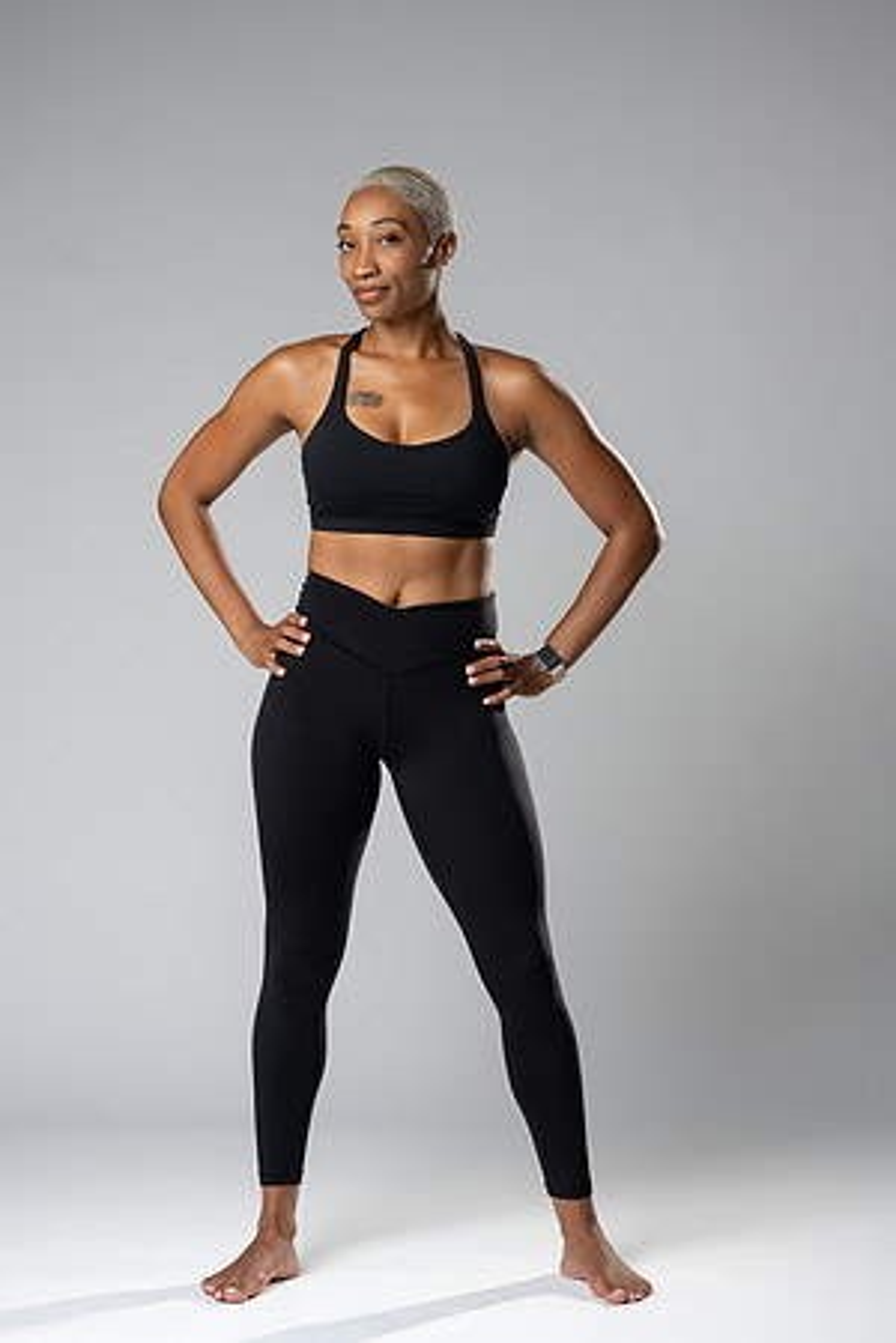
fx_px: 3173
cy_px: 672
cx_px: 448
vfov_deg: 23.9
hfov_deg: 16.1
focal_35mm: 85
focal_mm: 85
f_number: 3.2
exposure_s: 1/160
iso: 200
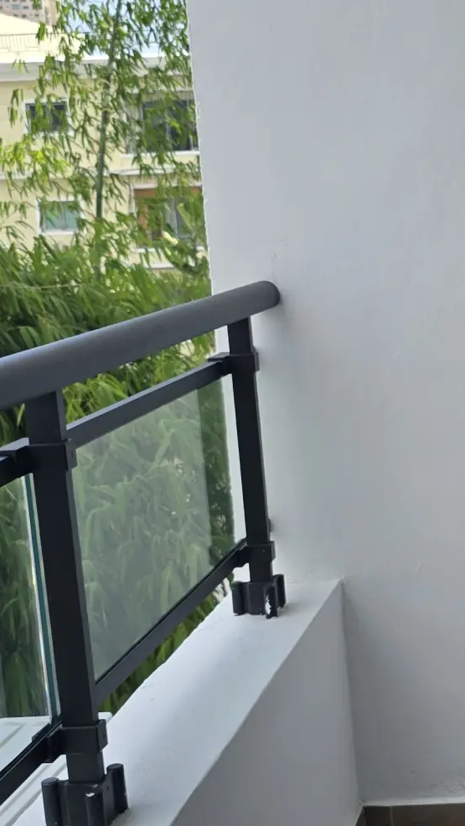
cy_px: 434
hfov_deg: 17.7
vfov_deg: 32.4
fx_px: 1425
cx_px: 551
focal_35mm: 65
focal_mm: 6.3
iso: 12
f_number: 1.7
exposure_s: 1/503
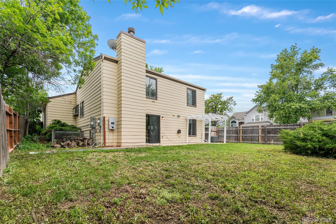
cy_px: 112
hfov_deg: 96.7
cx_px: 168
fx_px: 149
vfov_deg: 73.7
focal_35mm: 16
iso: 160
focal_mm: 16
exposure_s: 1/320
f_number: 8
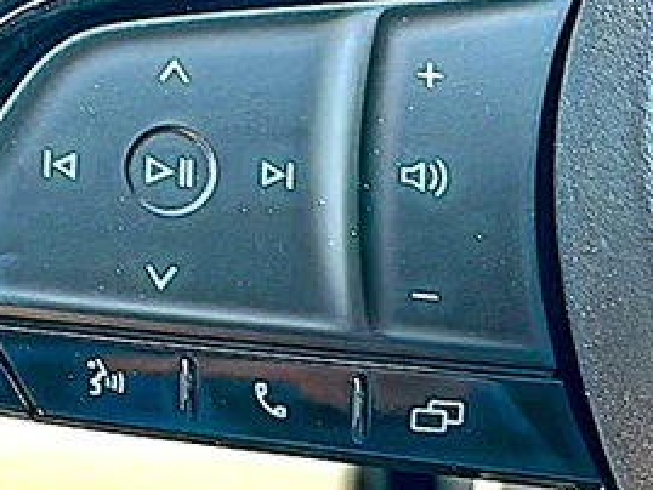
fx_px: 2208
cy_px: 113
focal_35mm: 117
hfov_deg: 16.7
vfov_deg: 12.6
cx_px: 167
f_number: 1.78
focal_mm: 6.86
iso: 50
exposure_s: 1/96
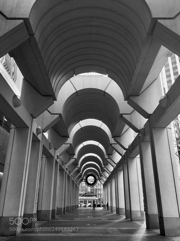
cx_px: 90
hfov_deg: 48.2
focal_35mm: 29
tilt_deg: +22.3
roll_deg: -0.9
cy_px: 120
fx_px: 201
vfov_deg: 61.7
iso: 32
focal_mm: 4.15
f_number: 2.2
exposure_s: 1/40
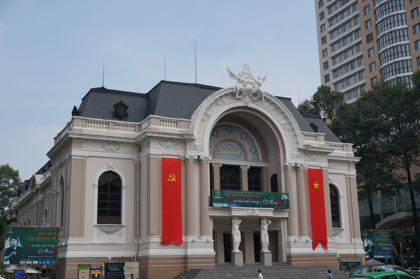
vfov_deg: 28.9
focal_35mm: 46
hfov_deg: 42.4
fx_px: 542
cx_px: 210
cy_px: 140
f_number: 9
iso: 100
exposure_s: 1/320
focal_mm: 31
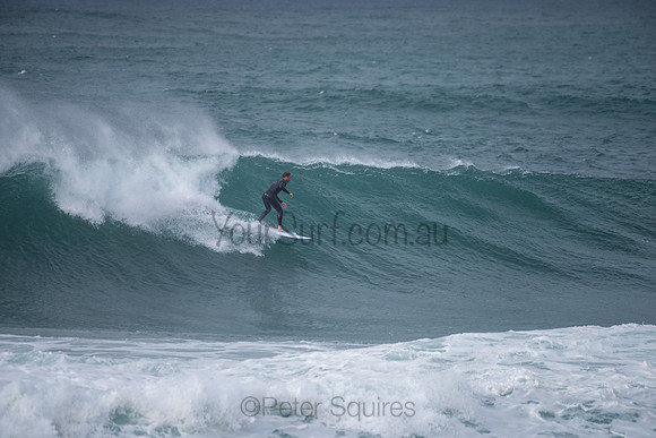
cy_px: 219
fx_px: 9816
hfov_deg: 3.8
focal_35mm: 539
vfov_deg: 2.6
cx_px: 328
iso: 100
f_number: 5.6
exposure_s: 1/1000
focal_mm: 500
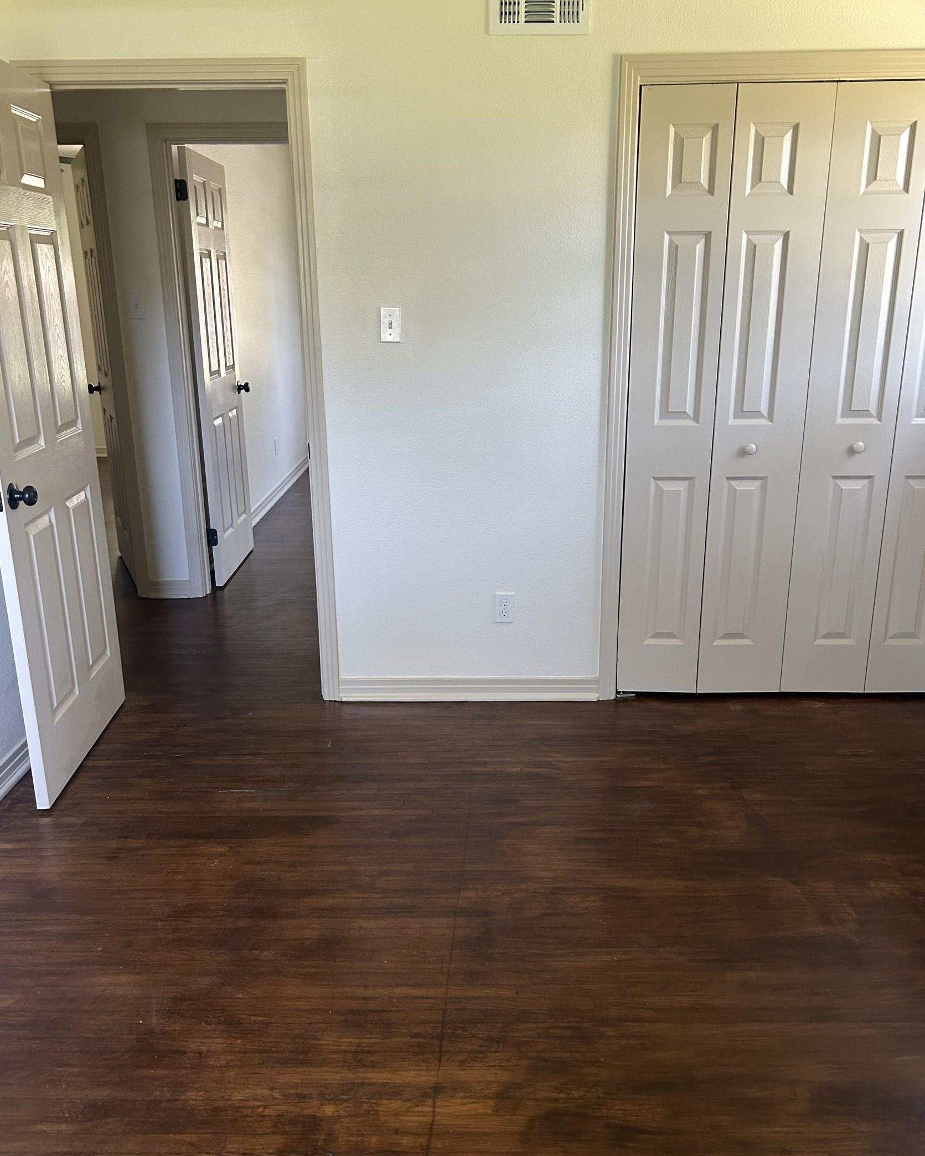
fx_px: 958
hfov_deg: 51.5
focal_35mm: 28
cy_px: 563
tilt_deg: -14.1
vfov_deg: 62.2
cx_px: 473
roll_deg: +1.5
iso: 160
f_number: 1.5
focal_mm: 5.7
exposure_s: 1/60
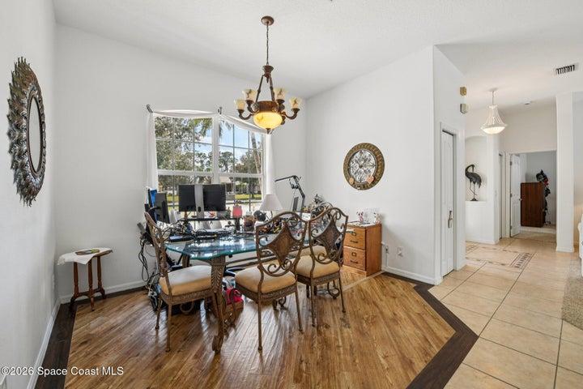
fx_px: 243
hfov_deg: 100.4
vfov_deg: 77.3
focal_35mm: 15
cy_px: 194
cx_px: 292
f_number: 8
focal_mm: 15
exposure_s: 1/40
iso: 400
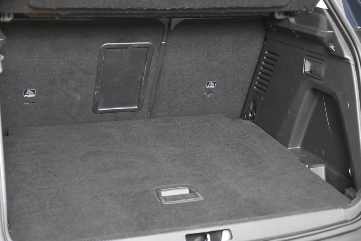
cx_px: 180
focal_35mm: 60
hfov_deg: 33.4
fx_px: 602
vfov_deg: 22.6
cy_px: 120
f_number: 3.5
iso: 8000
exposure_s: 1/60
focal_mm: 40
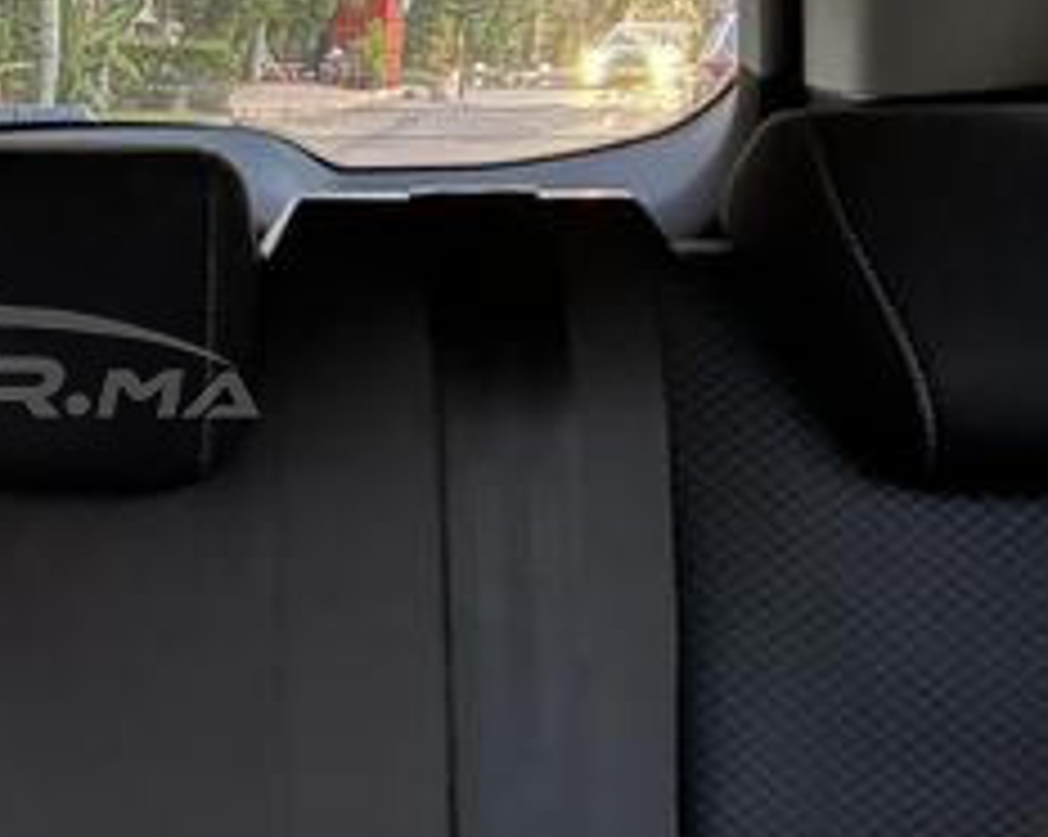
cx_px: -139
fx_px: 2200
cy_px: 326
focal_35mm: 71
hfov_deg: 24.7
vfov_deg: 21.5
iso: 1600
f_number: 1.5
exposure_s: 1/5
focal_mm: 5.7
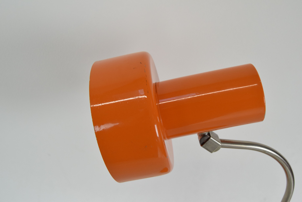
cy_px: 101
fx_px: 302
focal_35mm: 36
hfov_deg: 53.1
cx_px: 151
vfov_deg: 36.9
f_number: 8
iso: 1600
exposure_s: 1/250
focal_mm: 24
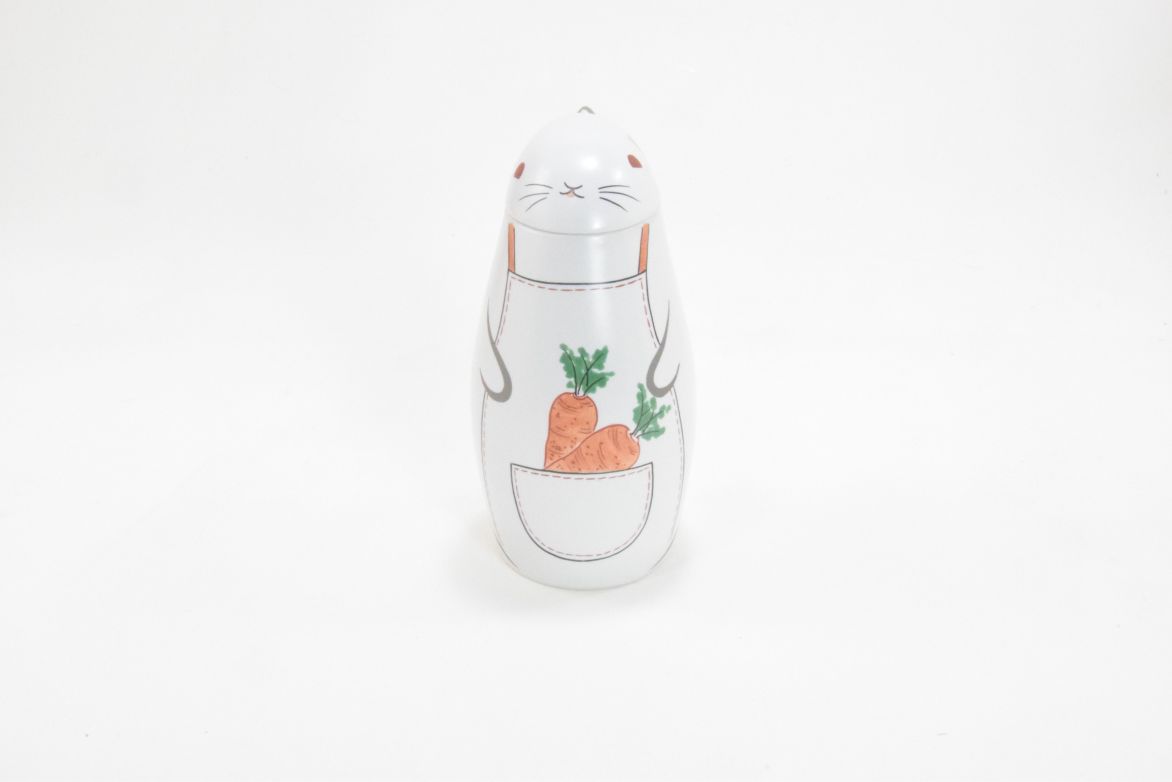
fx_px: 2442
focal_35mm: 75
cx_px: 586
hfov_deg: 27.0
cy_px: 391
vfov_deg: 18.2
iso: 12800
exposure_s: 1/60
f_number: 32
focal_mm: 50
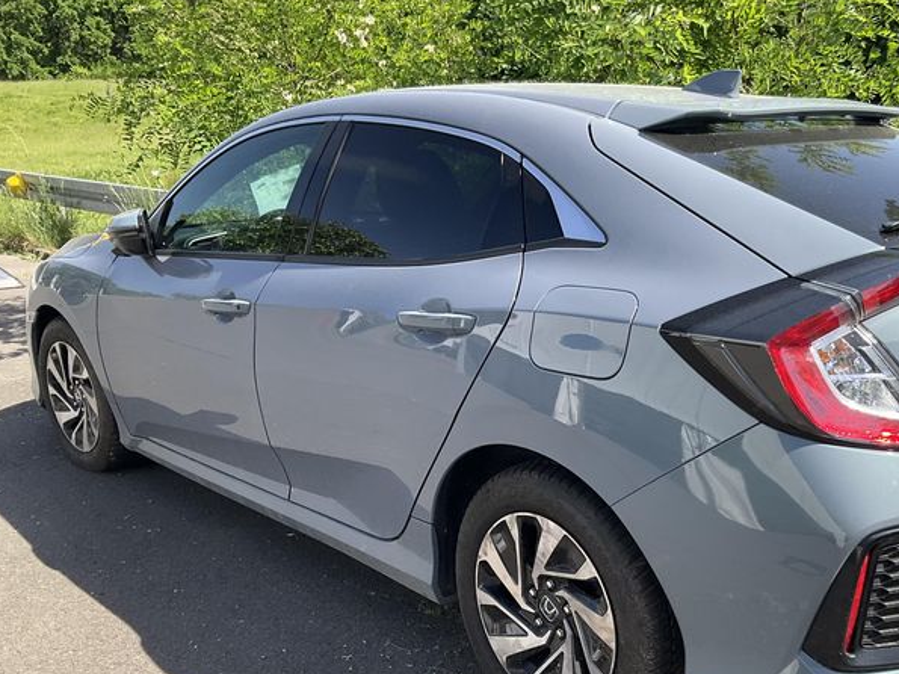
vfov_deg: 36.5
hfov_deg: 47.1
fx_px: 1013
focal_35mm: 39
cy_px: 441
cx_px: 597
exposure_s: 1/650
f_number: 1.8
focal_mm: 3
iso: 25
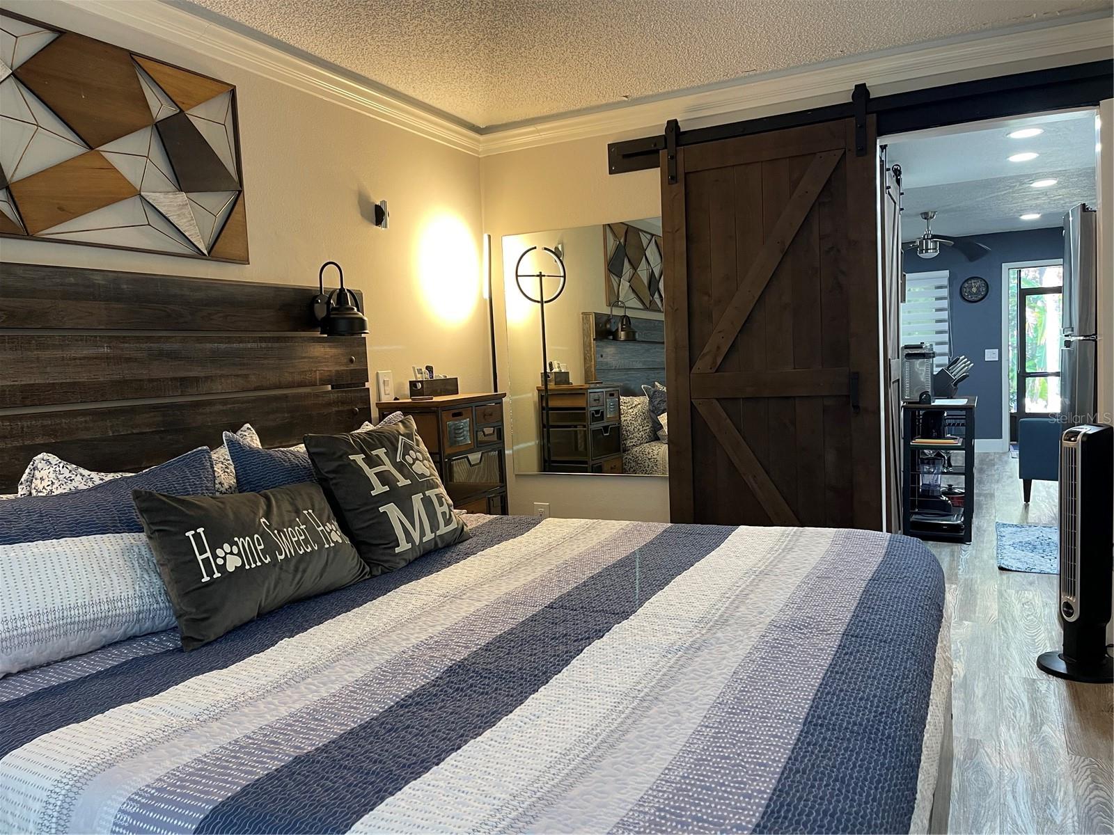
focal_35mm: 25
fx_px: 805
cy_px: 418
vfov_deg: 54.9
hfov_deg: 69.4
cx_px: 557
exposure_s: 1/60
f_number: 1.6
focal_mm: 5.1
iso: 160
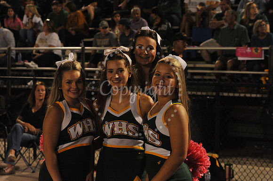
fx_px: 697
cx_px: 136
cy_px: 90
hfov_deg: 22.2
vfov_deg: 14.8
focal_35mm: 92
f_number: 5.6
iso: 5000
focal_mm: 92
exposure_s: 1/200
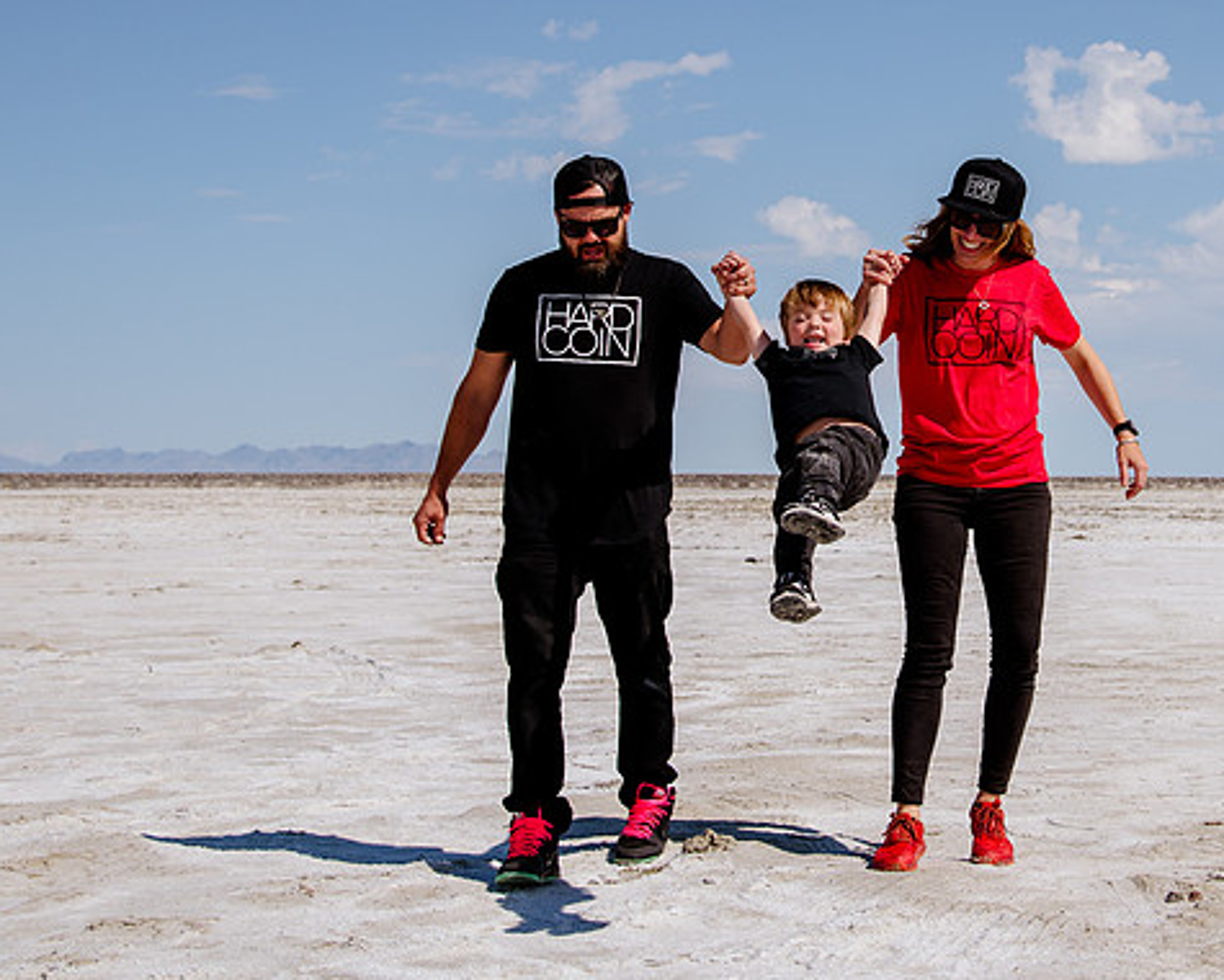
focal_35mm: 85
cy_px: 178
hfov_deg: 22.3
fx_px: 3079
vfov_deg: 17.9
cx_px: 915
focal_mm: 44
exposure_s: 1/2000
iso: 160
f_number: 6.3
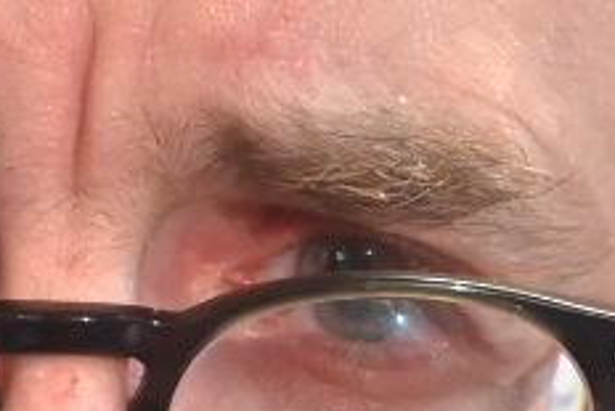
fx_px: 18512
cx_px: -32
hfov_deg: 1.9
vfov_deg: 1.3
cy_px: 329
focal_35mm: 1083
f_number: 2.8
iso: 2500
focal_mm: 155
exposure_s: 1/323
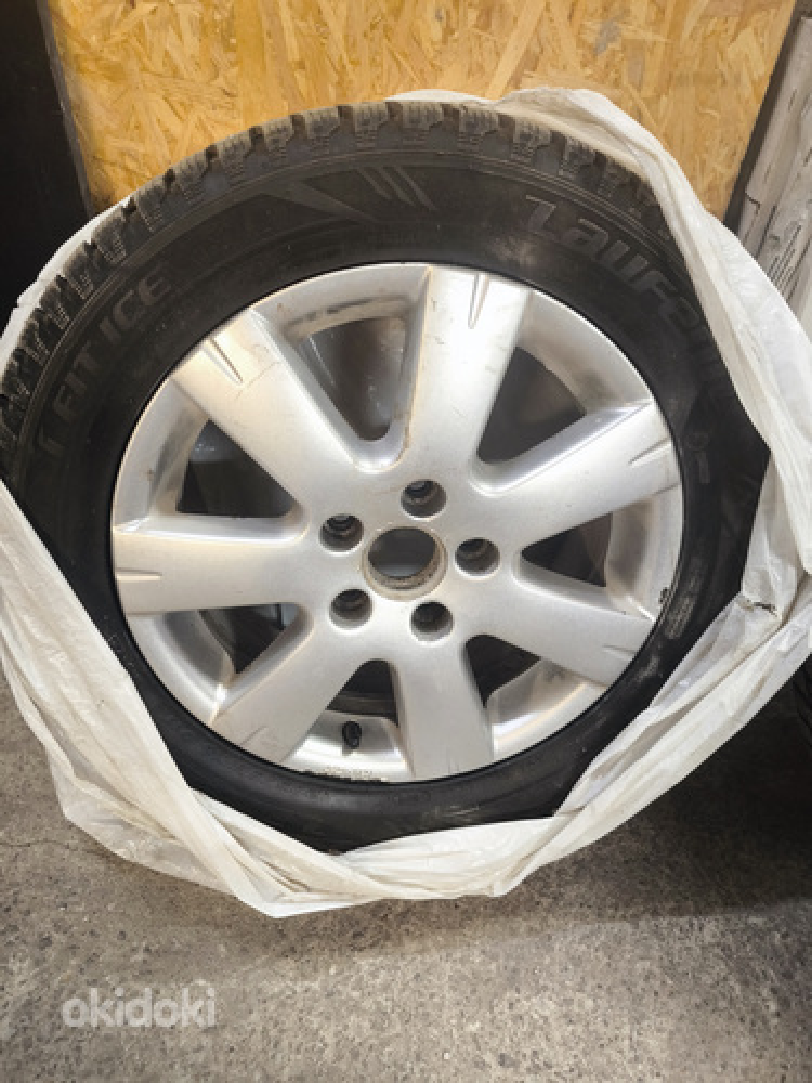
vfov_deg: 71.6
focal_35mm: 24
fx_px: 751
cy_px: 542
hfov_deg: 56.8
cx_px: 406
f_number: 1.9
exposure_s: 1/50
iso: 400
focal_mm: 6.92
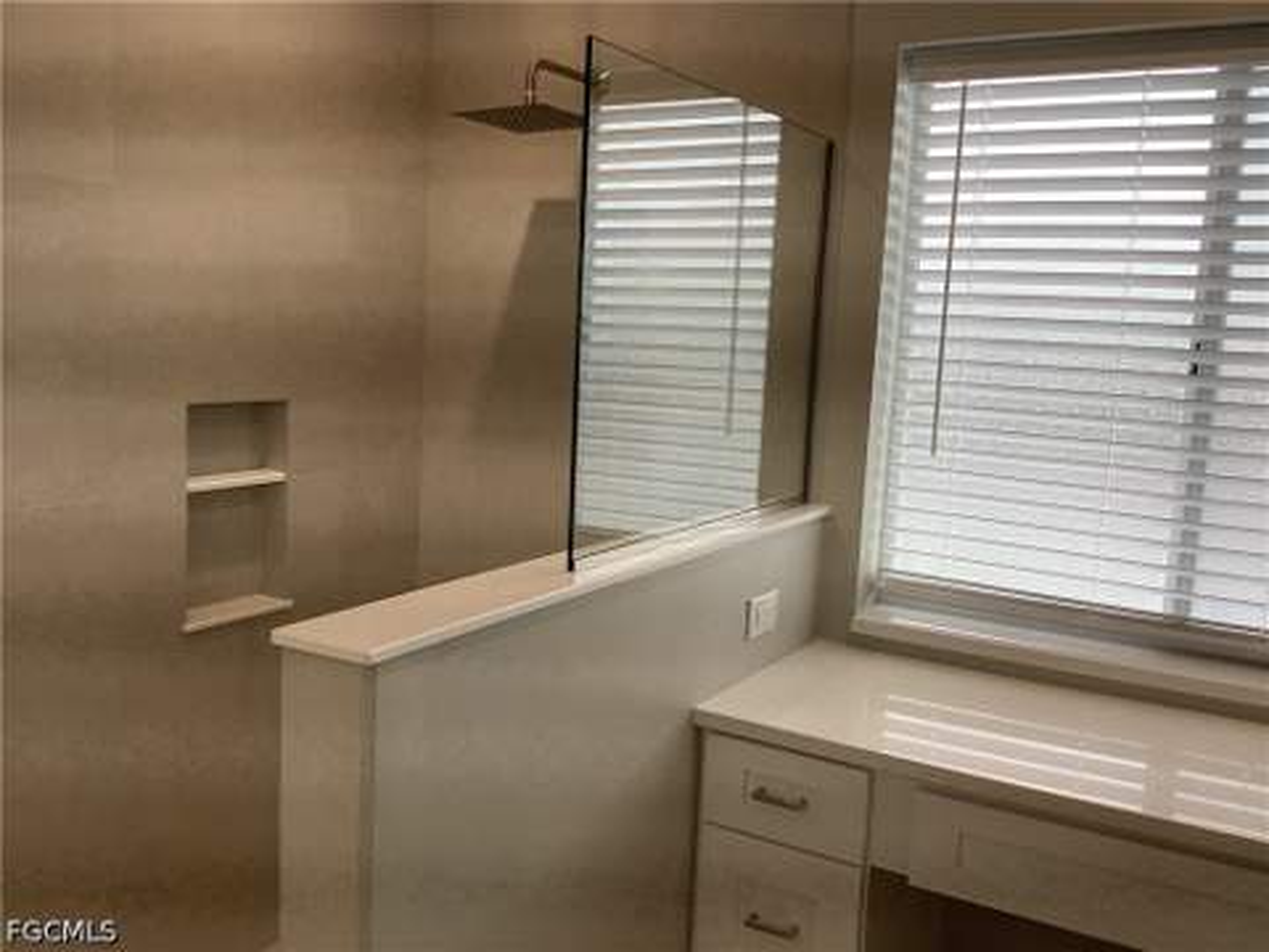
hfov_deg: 58.4
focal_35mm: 31
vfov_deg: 45.4
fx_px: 1136
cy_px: 476
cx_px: 634
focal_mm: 3.3
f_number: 2.4
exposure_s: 1/120
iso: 25
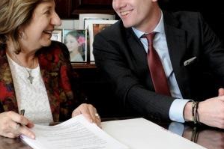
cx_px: 95
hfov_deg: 28.1
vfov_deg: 18.9
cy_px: 58
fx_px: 448
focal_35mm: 72
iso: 5000
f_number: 5.6
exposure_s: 1/200
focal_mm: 48
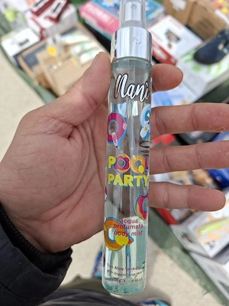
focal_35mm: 23
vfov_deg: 73.9
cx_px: 114
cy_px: 153
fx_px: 203
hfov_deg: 58.9
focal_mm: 5.54
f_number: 1.8
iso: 50
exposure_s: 1/1429
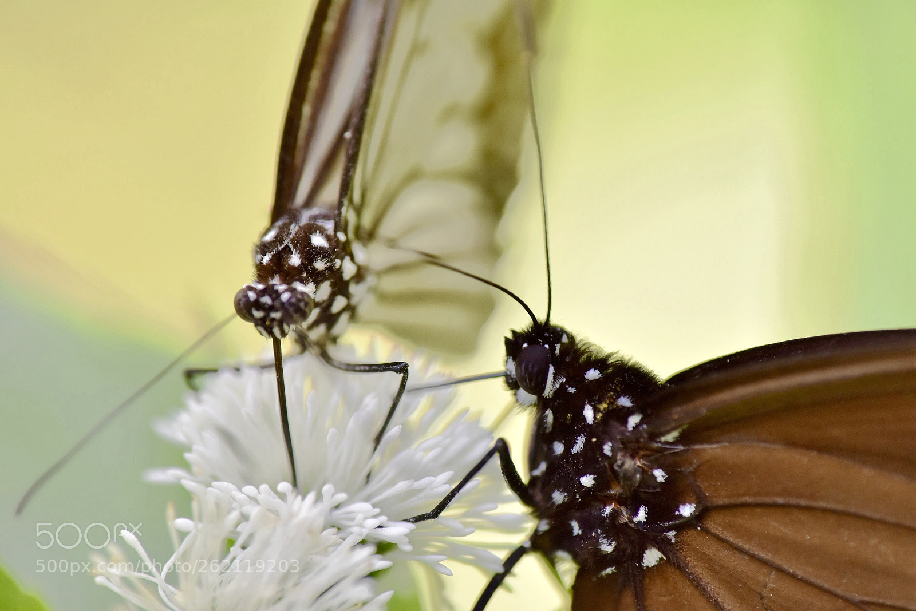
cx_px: 458
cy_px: 306
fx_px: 7636
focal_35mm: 300
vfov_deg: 4.6
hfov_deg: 6.9
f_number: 8
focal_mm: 300
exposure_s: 1/400
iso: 2000
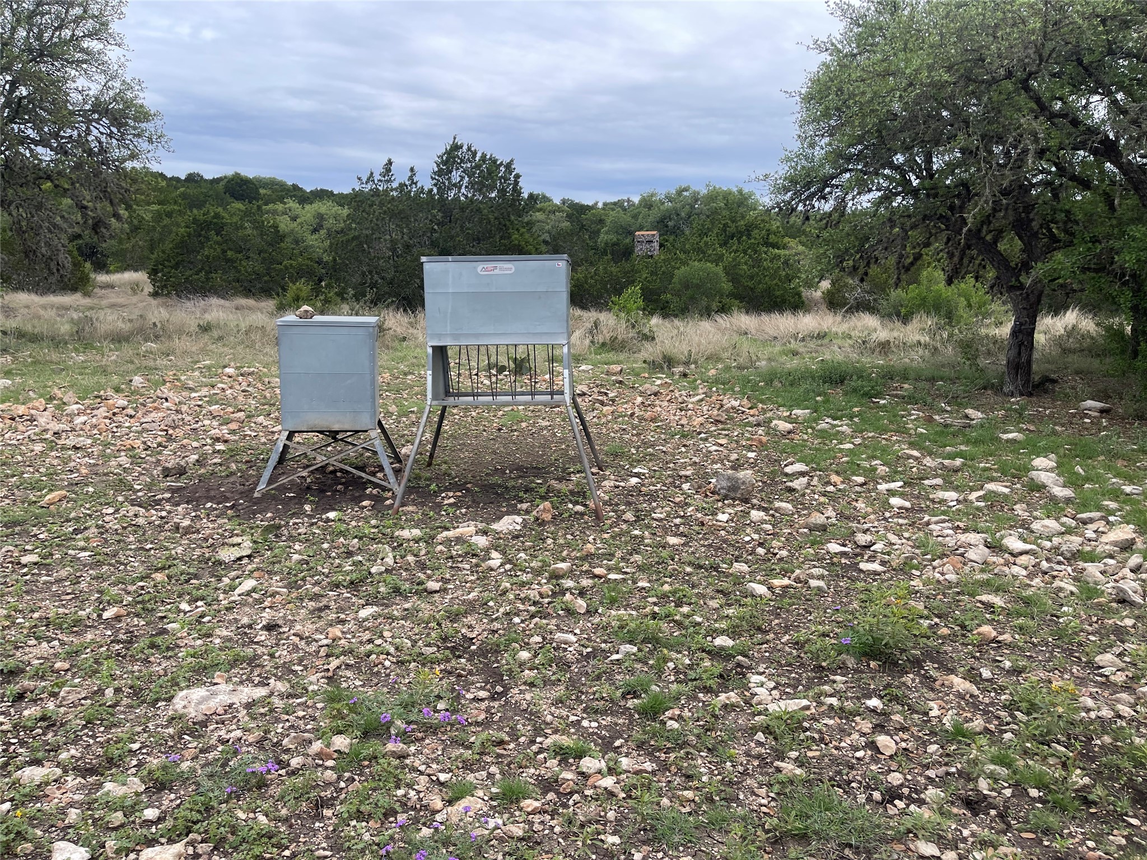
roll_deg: +0.1
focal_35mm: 25
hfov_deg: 69.4
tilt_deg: -10.0
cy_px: 430
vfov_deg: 54.9
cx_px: 574
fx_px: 828
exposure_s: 1/1852
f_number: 1.6
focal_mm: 5.1
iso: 32
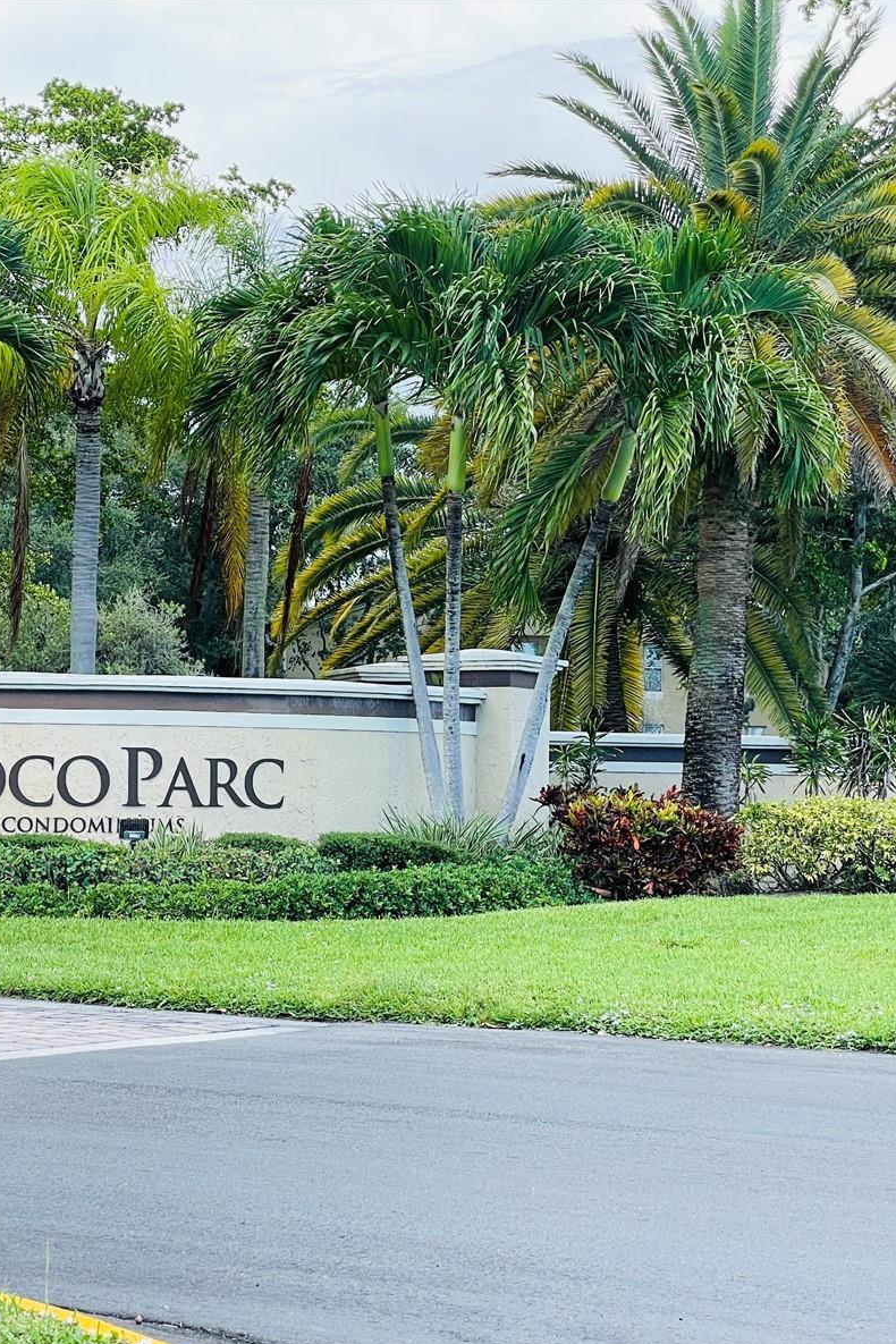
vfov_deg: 27.7
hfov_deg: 18.6
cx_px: 226
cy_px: 677
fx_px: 2725
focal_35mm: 73
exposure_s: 1/276
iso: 25
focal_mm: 6
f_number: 2
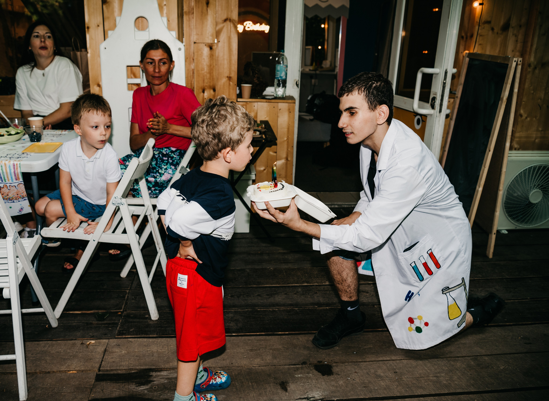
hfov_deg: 58.8
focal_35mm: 31
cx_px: 237
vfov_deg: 44.9
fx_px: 485
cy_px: 193
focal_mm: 28
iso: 125
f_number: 3.5
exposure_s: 1/160
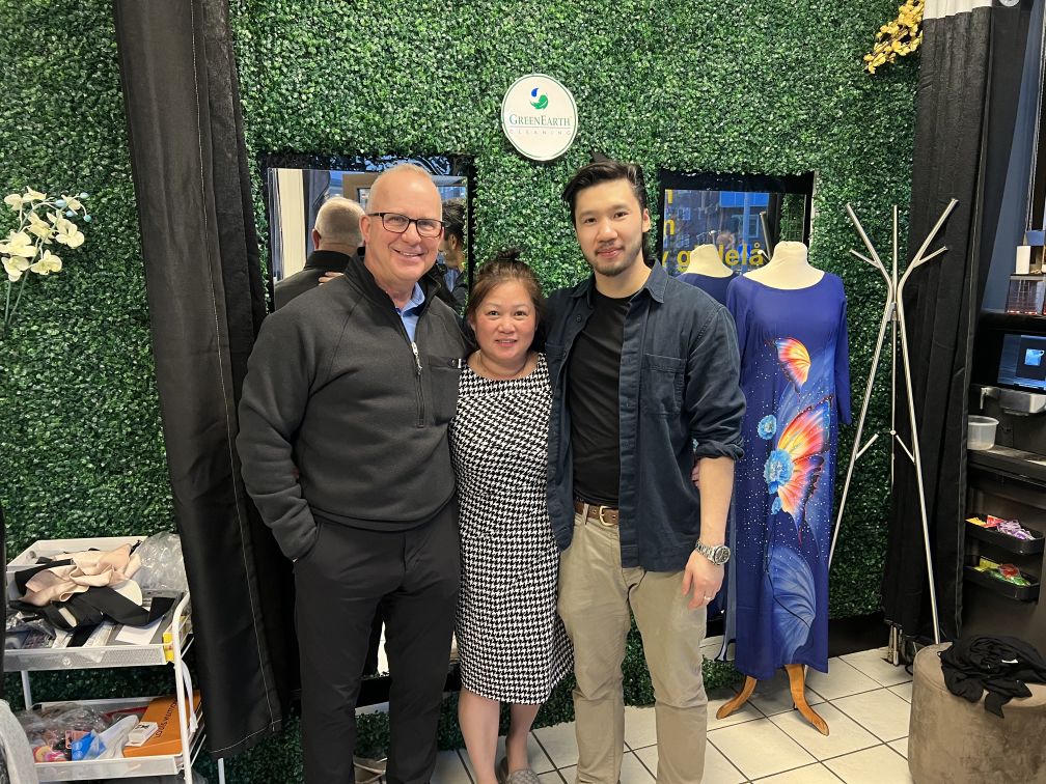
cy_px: 392
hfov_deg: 67.3
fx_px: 786
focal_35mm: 26
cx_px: 523
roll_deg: +0.9
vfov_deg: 53.1
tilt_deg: -11.1
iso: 160
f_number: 1.5
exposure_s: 1/50
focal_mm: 5.7
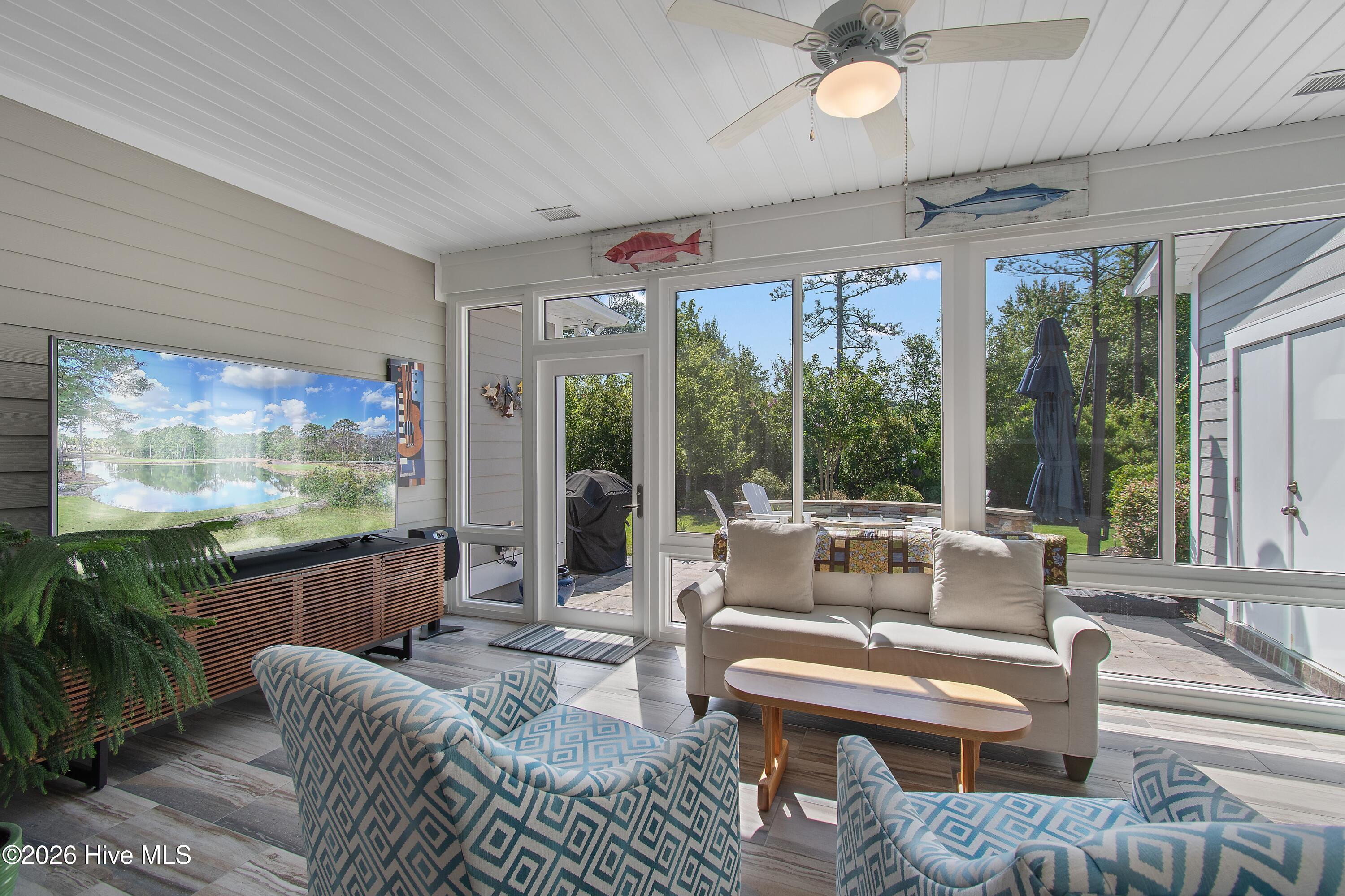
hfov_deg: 100.4
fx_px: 560
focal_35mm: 15
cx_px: 672
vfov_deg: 77.3
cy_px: 448
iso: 100
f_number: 6.3
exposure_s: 1/160
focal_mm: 10
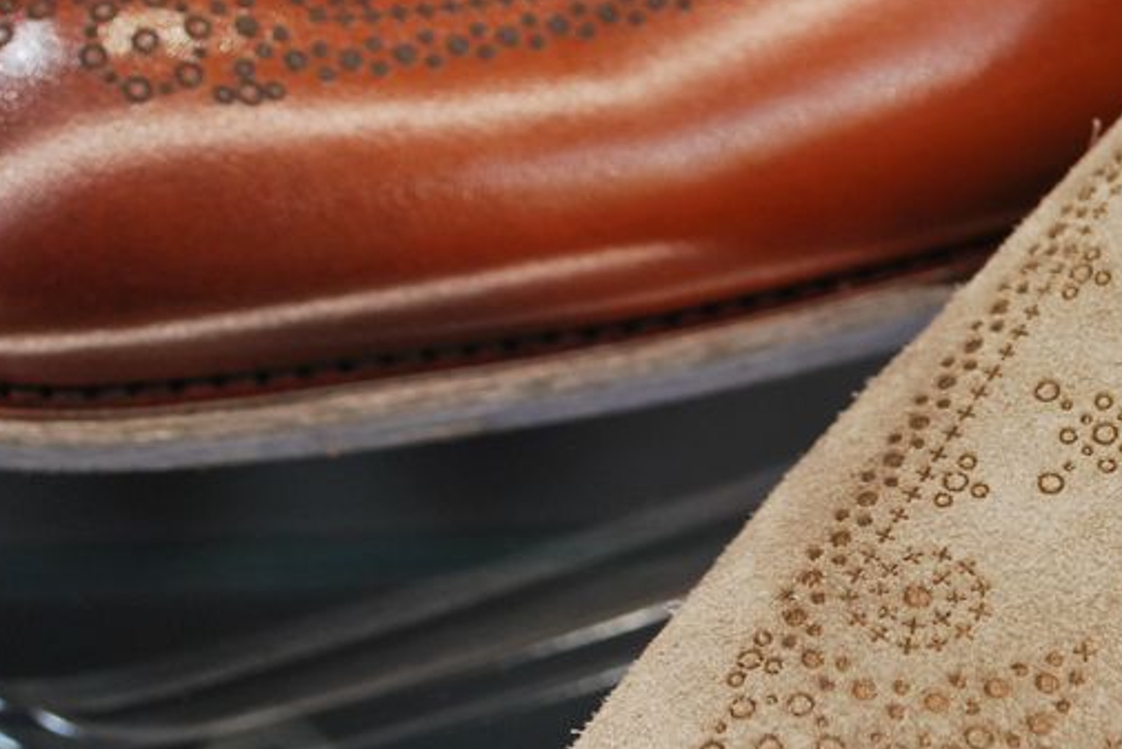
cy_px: 342
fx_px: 3554
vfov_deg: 12.0
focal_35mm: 114
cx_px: 1126
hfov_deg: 17.5
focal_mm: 32
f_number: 5
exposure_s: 1/30
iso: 360
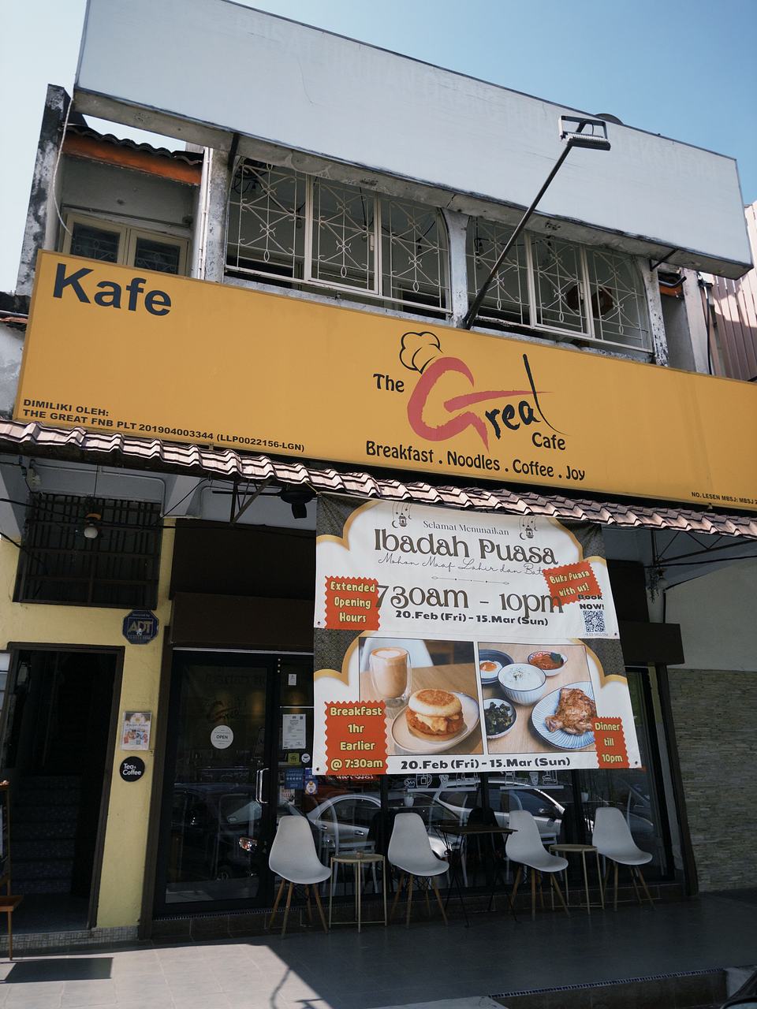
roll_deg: +2.9
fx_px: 758
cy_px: 504
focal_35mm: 26
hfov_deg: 53.1
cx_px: 378
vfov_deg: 67.3
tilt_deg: +20.0
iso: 64
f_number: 1.6
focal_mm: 5.96
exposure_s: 1/4065
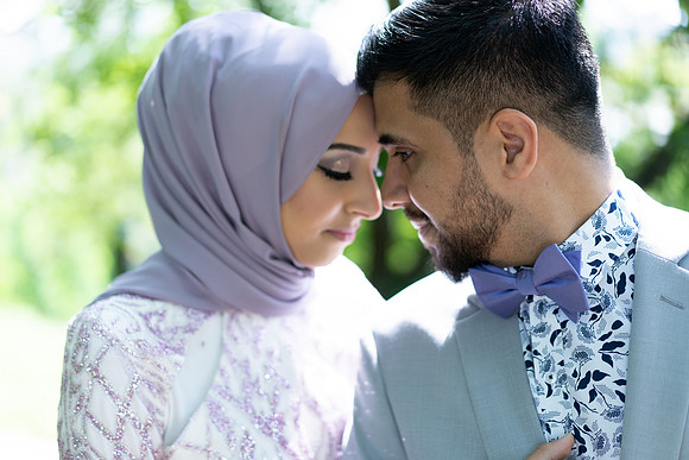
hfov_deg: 36.2
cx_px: 344
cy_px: 230
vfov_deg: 24.6
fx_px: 1053
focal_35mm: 55
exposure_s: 1/500
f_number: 1.8
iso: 100
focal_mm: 55
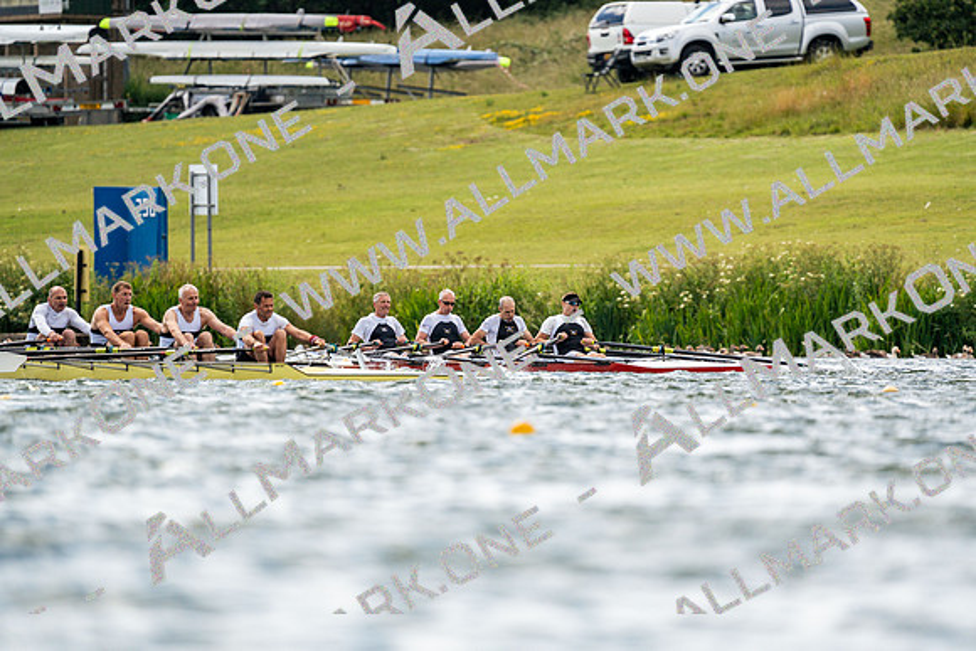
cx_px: 488
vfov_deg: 2.3
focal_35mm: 600
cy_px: 326
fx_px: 16270
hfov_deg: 3.4
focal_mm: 600
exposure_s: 1/2000
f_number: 6.3
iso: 320
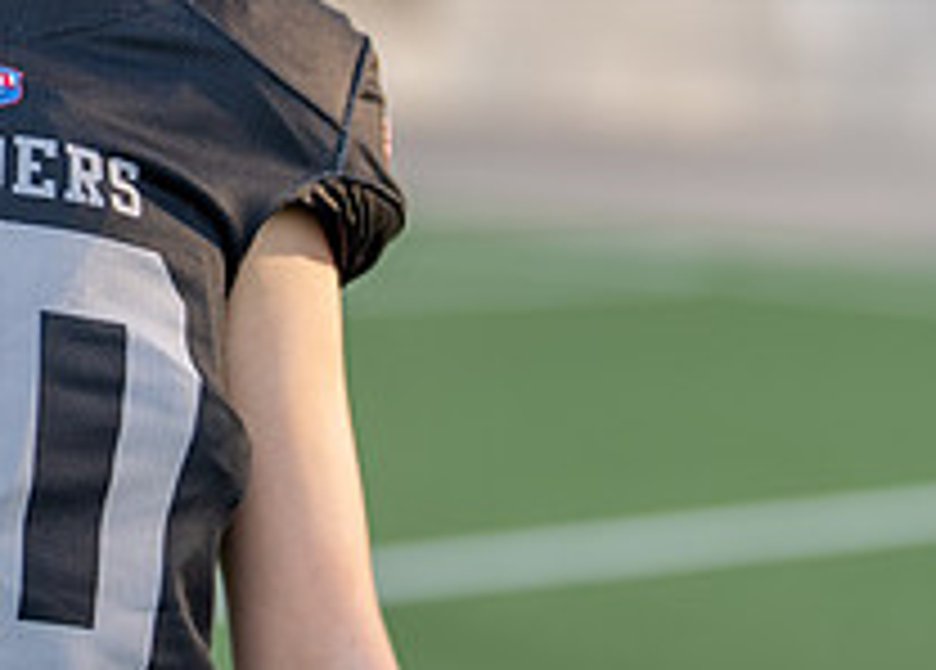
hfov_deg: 12.1
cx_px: -72
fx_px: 4337
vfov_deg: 8.8
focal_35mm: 163
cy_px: 117
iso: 100
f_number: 1.2
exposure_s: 1/2000
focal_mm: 50
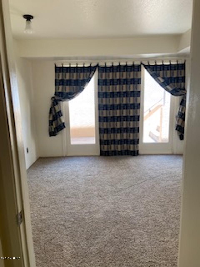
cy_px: 134
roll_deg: +1.6
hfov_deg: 53.1
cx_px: 100
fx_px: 200
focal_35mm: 26
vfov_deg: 67.3
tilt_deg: -10.7
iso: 100
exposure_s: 1/108
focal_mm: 4.25
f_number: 1.8
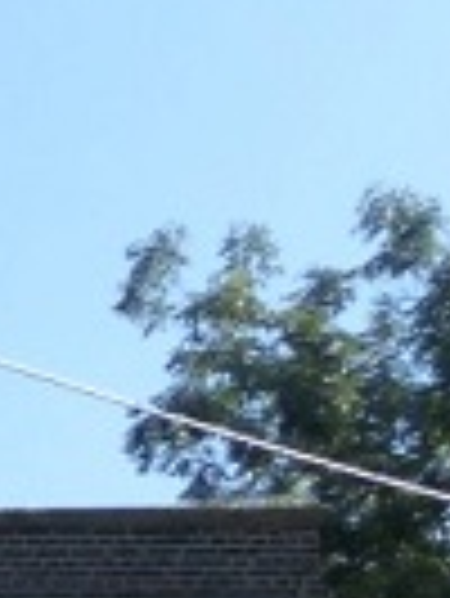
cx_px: -1030
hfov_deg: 6.9
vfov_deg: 9.5
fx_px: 3253
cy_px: 1394
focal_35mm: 188
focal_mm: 4.3
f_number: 3.3
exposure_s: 1/800
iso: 100
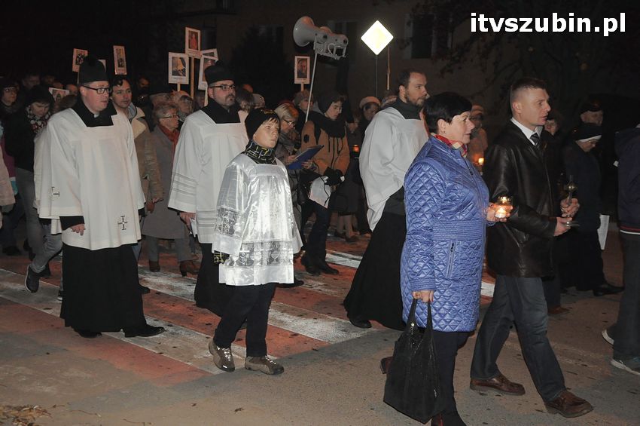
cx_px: 320
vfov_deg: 29.8
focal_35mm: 45
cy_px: 213
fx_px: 799
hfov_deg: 43.6
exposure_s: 1/60
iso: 2000
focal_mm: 30
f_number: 5
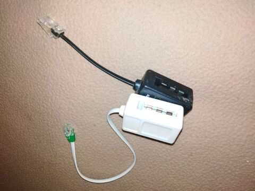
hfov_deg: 69.4
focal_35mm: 25
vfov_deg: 54.9
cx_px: 128
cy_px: 96
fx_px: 184
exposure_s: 1/29.8
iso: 100
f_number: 2.2
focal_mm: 3.37
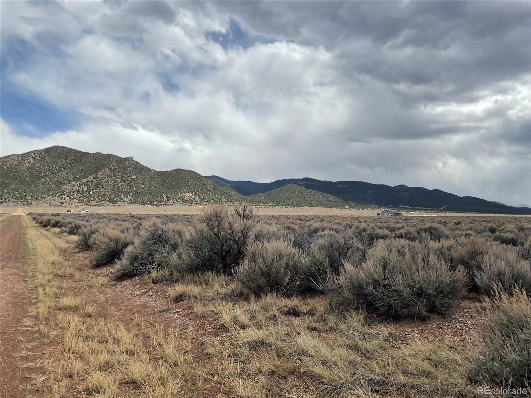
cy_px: 199
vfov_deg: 48.2
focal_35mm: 29
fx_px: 445
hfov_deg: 61.7
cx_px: 266
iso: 16
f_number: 1.8
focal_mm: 3
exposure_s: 1/3322
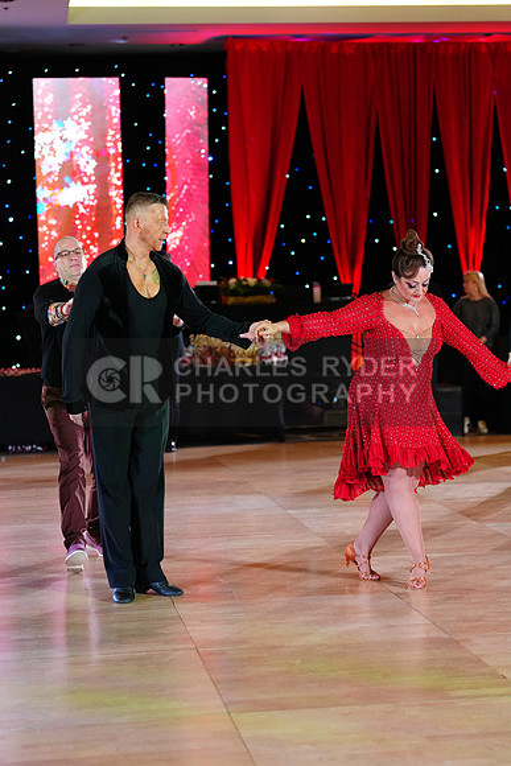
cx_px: 256
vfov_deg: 28.8
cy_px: 383
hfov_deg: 19.5
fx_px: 1489
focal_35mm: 70
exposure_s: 1/400
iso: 2500
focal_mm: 70
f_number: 2.8
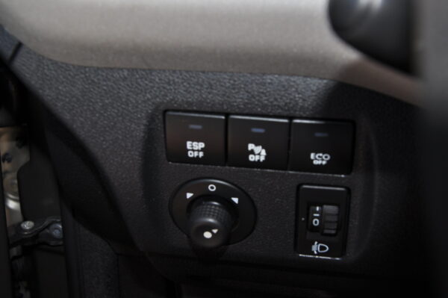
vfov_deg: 21.5
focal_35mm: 63
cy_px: 149
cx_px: 224
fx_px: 783
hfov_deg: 31.9
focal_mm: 42
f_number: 10
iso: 200
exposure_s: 1/200
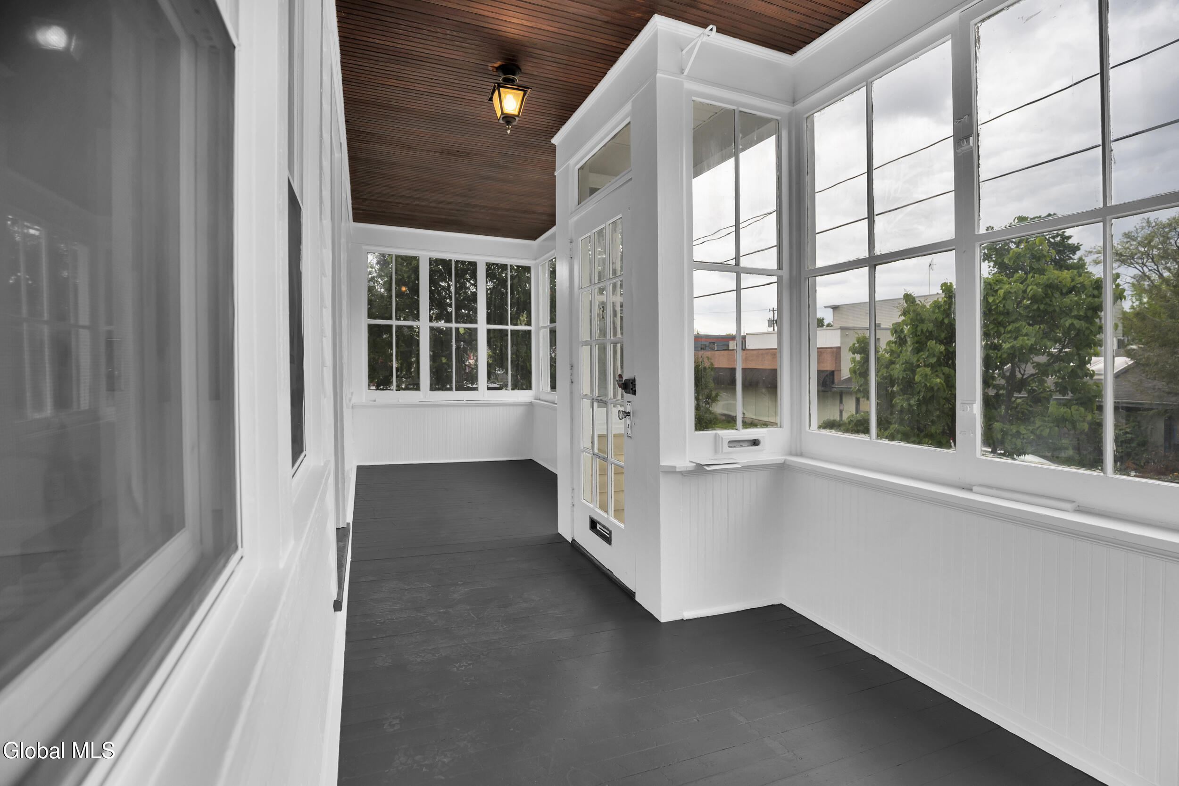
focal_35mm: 16
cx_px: 590
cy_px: 393
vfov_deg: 73.8
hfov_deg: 96.7
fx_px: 524
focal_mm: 16
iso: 250
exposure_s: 1/200
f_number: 4.5
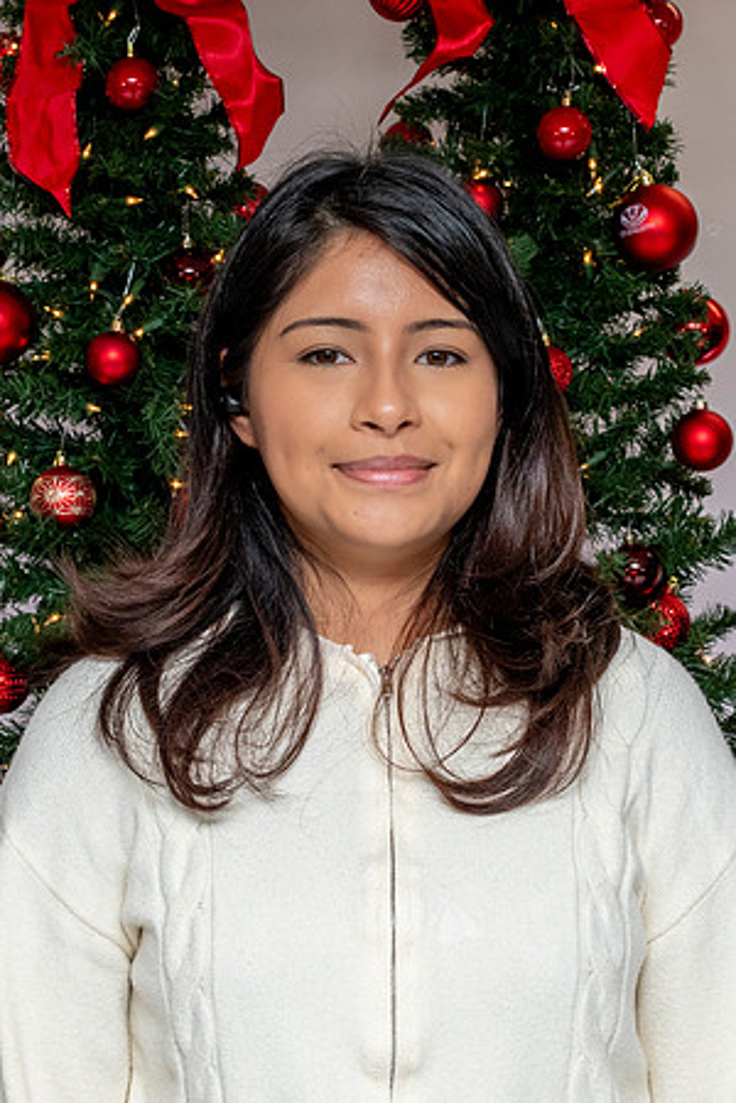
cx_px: 251
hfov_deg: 13.0
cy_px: 711
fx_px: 3229
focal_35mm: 105
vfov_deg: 19.4
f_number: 7.1
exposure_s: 1/250
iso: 400
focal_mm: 35
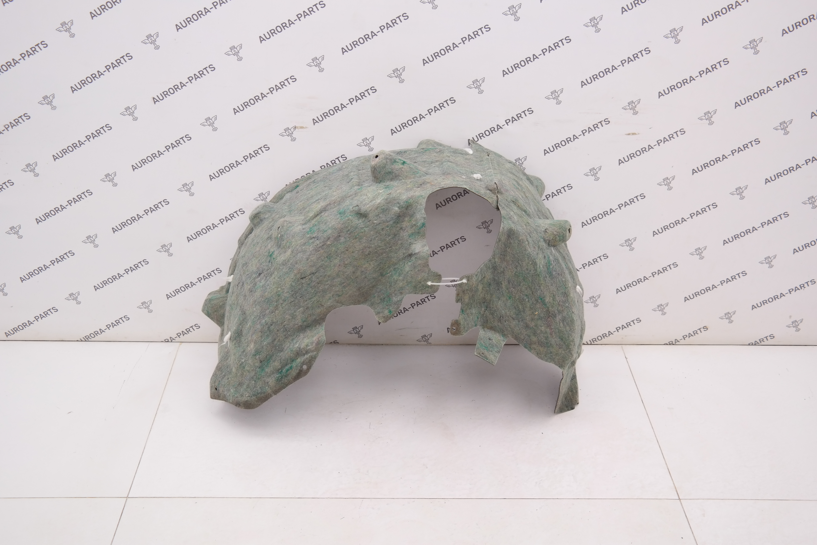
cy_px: 272
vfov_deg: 32.6
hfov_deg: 47.4
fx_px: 930
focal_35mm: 41
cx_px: 408
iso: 200
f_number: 4
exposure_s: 1/80
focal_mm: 27
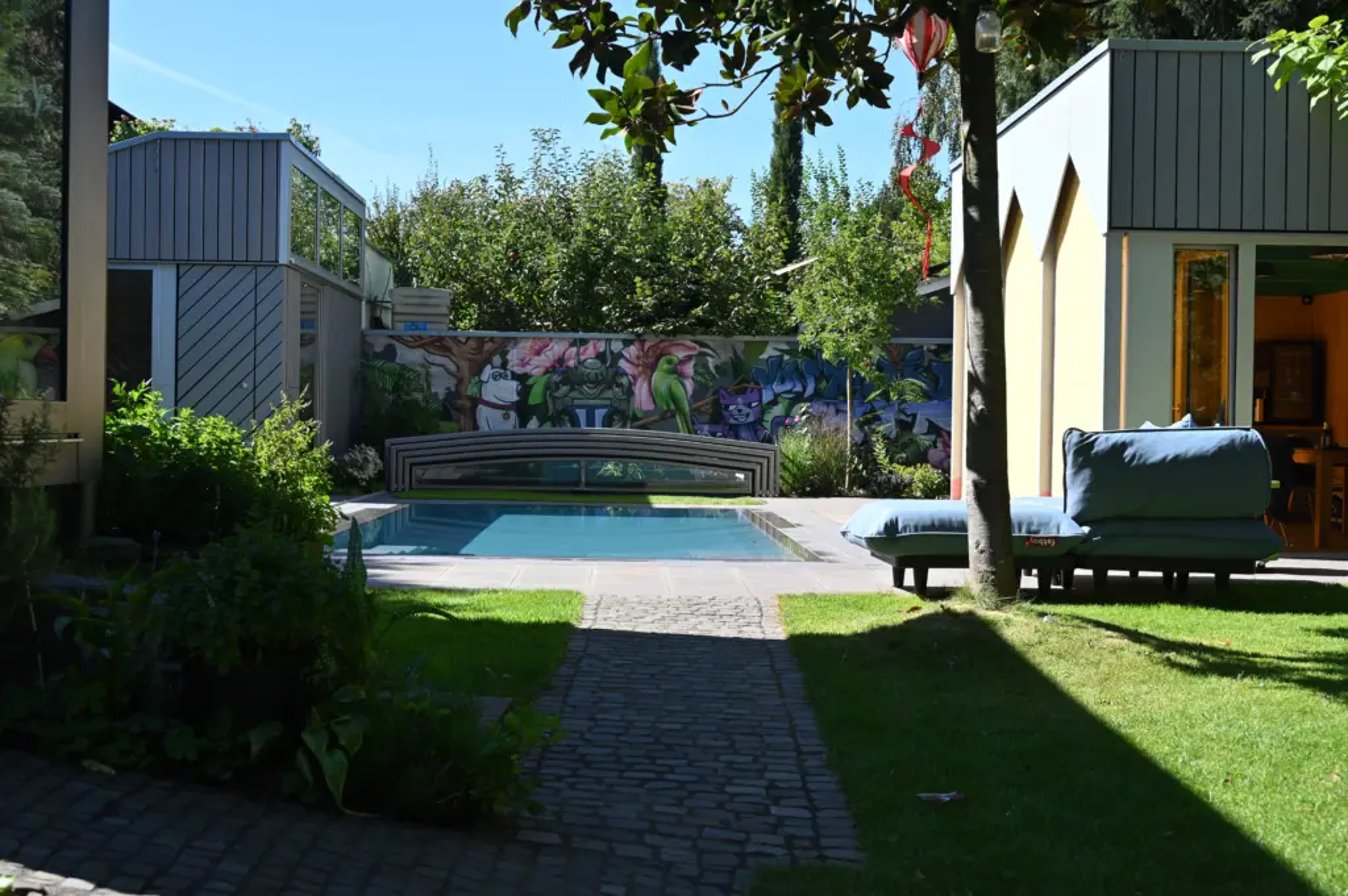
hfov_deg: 38.9
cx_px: 674
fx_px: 1908
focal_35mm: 51
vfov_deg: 26.4
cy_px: 448
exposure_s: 1/250
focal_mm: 51
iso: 160
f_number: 8
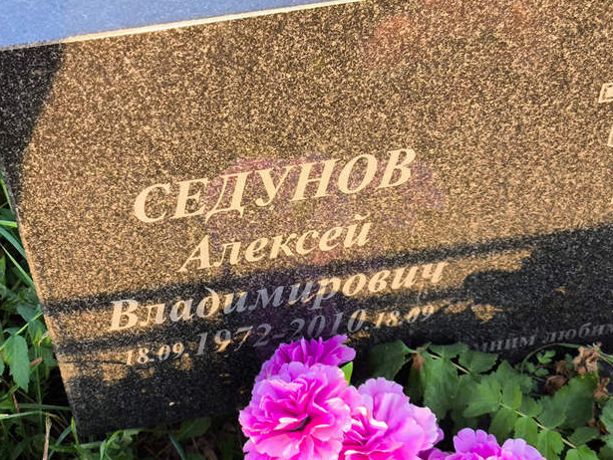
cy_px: 215
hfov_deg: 29.7
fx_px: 1152
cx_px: 242
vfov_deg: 22.6
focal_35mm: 65
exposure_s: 1/100
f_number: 1.7
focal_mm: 4.71
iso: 64
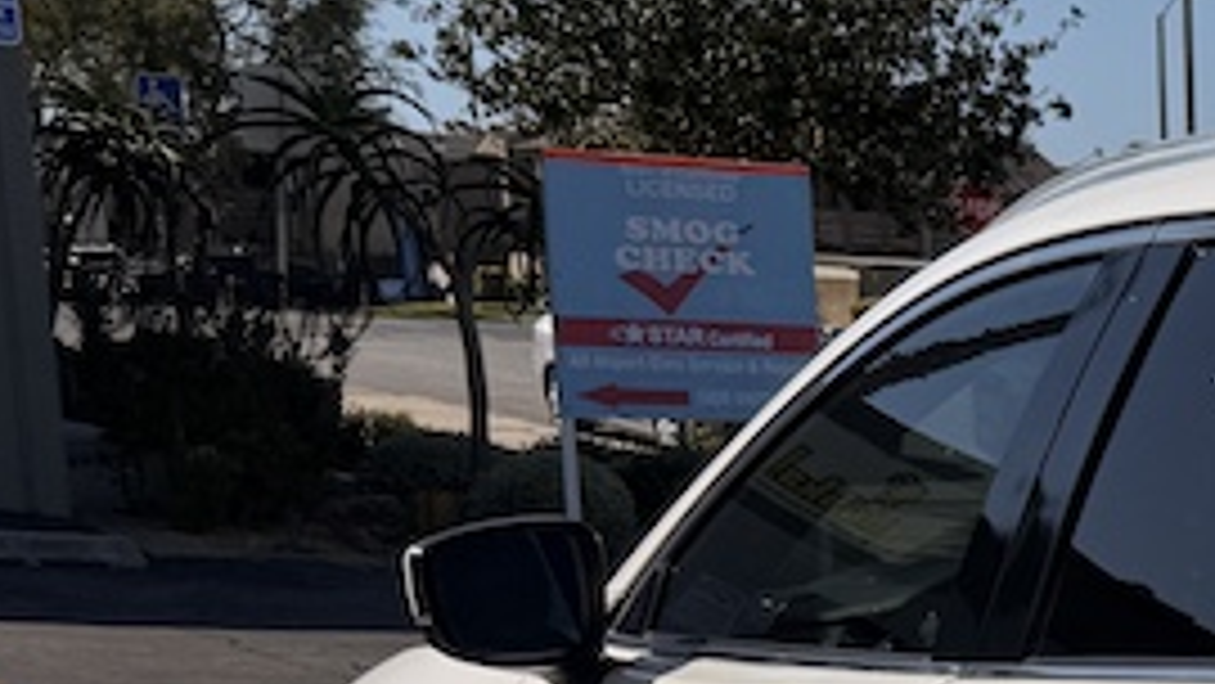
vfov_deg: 11.5
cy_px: 1138
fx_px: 3190
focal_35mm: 99
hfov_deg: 17.4
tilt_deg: -13.9
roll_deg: -2.7
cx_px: 2200
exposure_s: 1/11905
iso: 80
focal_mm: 6.76
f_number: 1.78
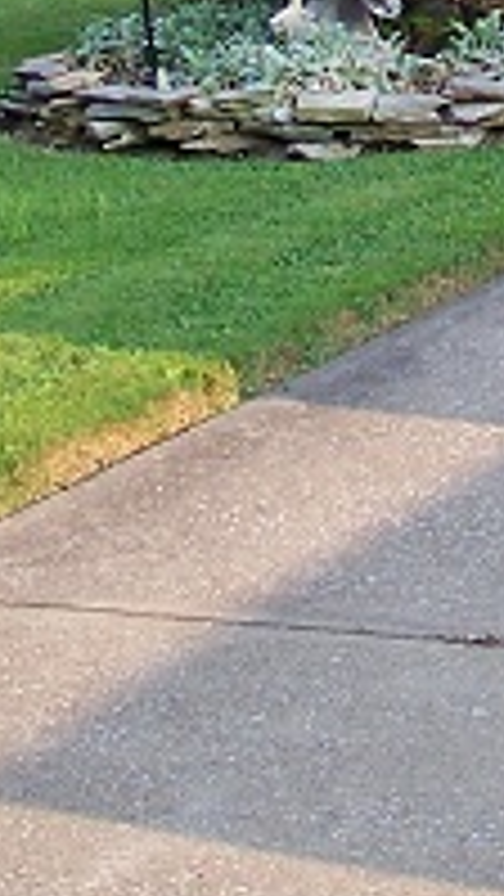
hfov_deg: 7.5
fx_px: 3823
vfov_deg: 13.1
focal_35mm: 161
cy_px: -104
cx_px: 538
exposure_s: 1/250
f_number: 2.8
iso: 64
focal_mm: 5.85
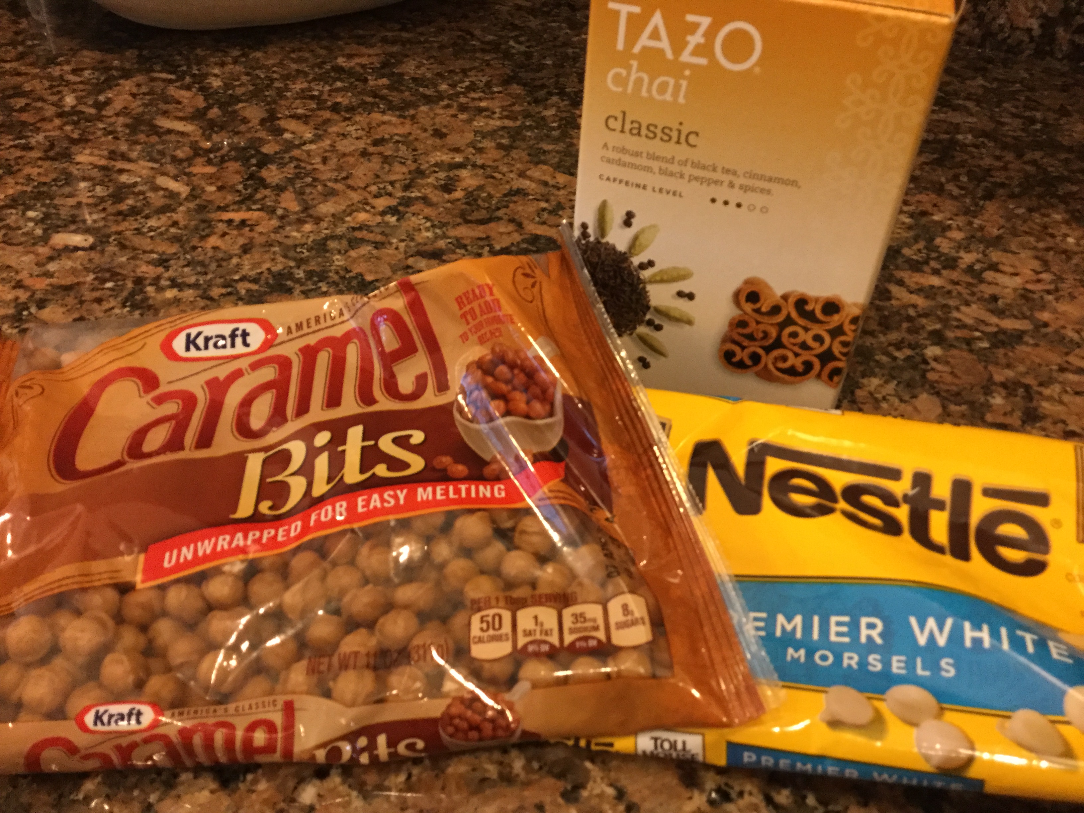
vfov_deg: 45.4
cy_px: 406
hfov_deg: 58.4
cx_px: 542
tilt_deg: -41.2
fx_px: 971
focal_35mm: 31
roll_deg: -4.4
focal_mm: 3.3
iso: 200
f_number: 2.4
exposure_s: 1/17
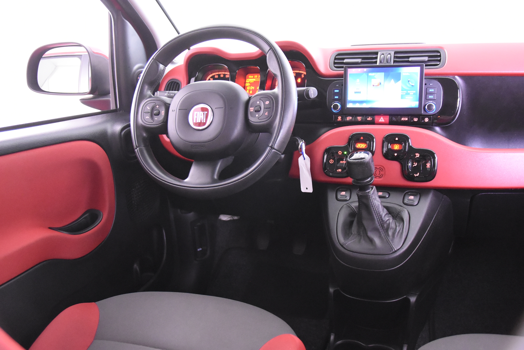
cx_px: 262
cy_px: 175
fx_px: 480
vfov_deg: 40.0
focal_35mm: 33
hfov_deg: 57.2
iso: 5600
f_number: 3
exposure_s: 1/30
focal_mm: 22
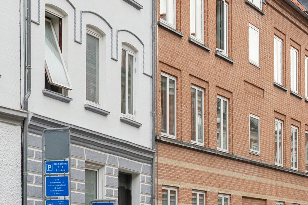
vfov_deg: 11.3
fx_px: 1035
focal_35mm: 121
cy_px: 18
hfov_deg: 16.9
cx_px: 196
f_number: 10
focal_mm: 35
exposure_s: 1/160
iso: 500
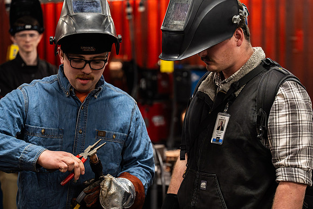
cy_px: 104
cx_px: 197
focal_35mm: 88
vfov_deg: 15.5
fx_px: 765
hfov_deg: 23.1
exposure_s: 1/800
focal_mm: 70
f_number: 2.8
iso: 1000
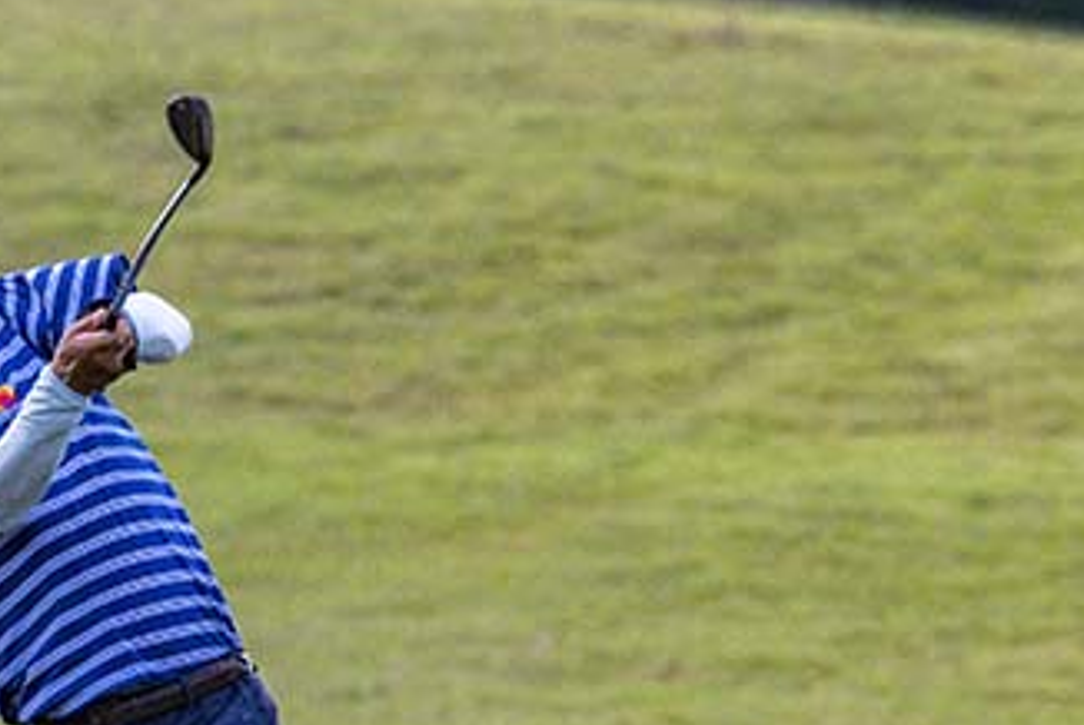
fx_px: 57622
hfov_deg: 1.1
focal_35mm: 1912
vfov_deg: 0.7
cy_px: 499
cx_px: -396
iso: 2000
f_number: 8
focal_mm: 650
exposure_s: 1/2500
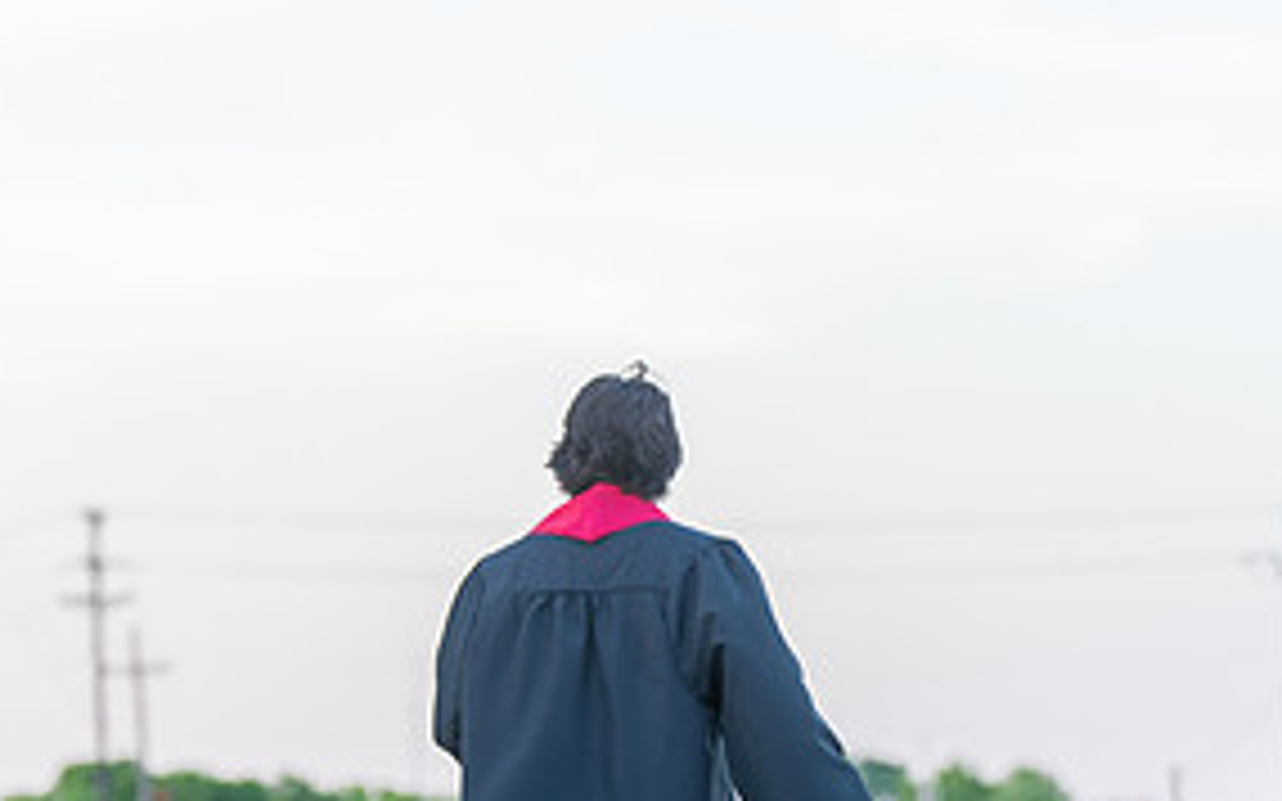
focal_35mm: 164
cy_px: 868
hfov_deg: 12.8
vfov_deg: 7.9
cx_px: 643
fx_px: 5729
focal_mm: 102
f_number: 2.8
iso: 800
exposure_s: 1/320
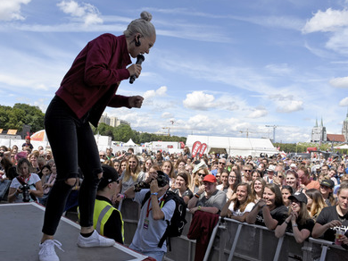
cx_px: 157
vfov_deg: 46.8
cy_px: 131
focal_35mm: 30
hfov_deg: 59.9
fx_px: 301
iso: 100
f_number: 13
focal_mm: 18
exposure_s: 1/160
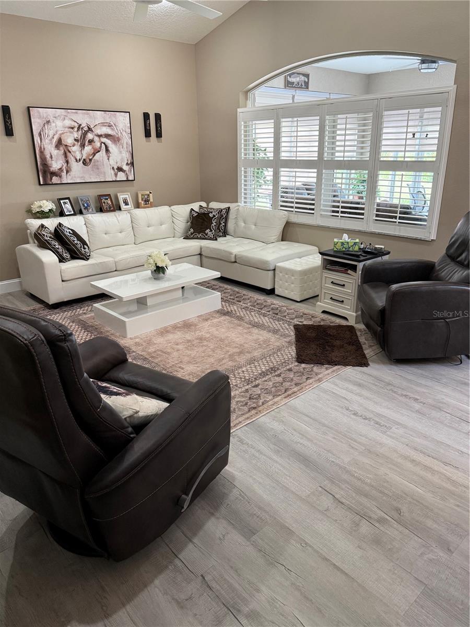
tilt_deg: -20.8
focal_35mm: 24
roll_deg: +0.5
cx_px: 235
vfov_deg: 71.6
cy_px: 314
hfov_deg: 56.8
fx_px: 434
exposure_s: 1/60
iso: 250
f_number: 1.78
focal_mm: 6.76
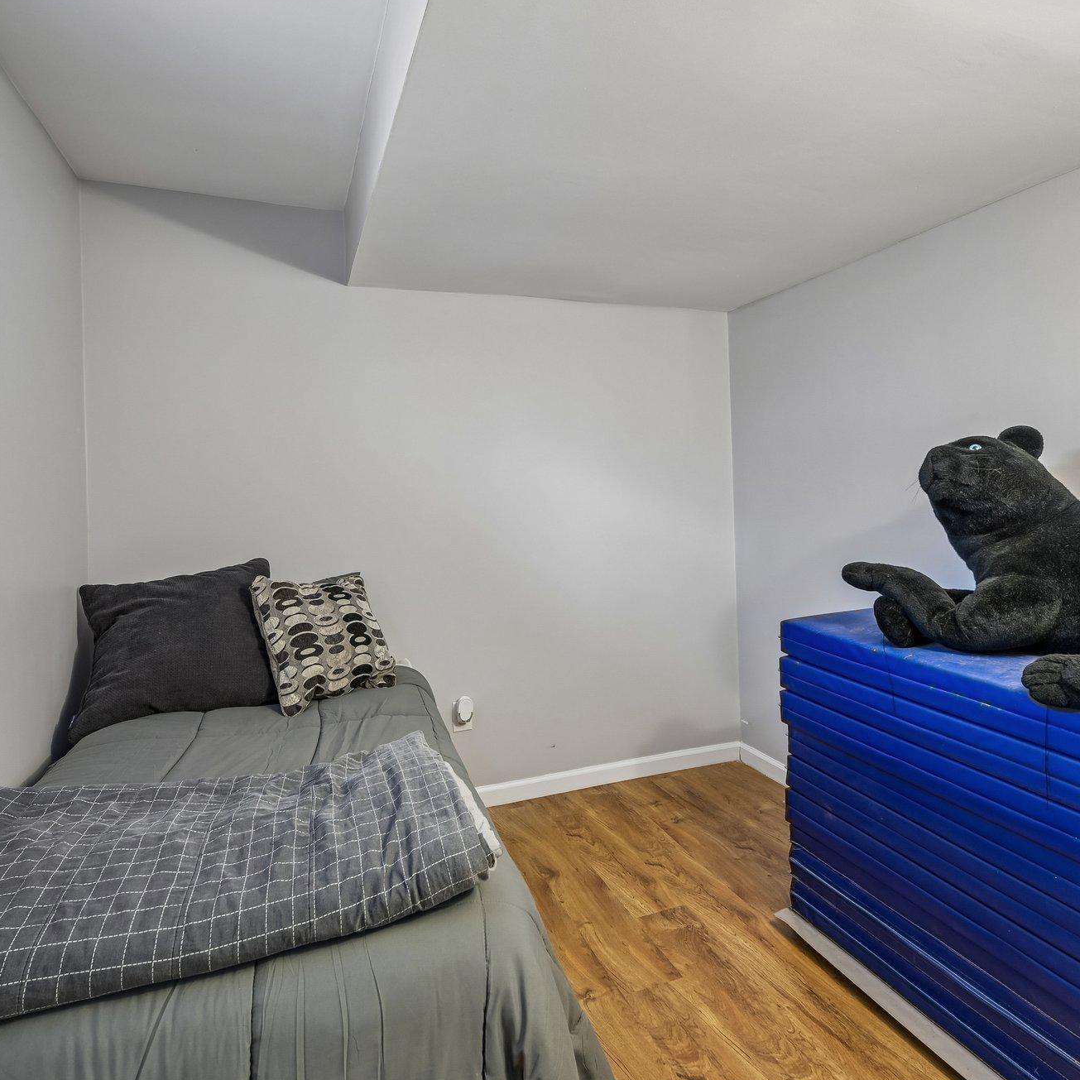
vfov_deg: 74.8
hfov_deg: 74.7
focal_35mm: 20
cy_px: 527
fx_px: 706
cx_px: 577
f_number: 8
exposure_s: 1/2.5
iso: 400
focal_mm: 15
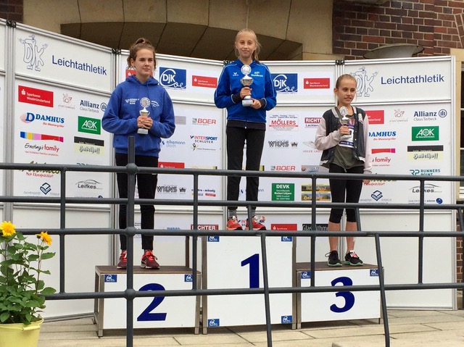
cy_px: 174
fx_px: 388
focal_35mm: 29
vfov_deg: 48.2
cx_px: 232
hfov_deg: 61.7
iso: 50
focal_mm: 4.15
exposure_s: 1/1014
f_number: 2.2
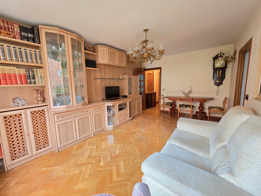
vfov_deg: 89.9
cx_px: 130
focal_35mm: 13
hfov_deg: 106.2
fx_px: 98
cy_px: 98
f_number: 1.9
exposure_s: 1/50
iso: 200
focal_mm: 2.2
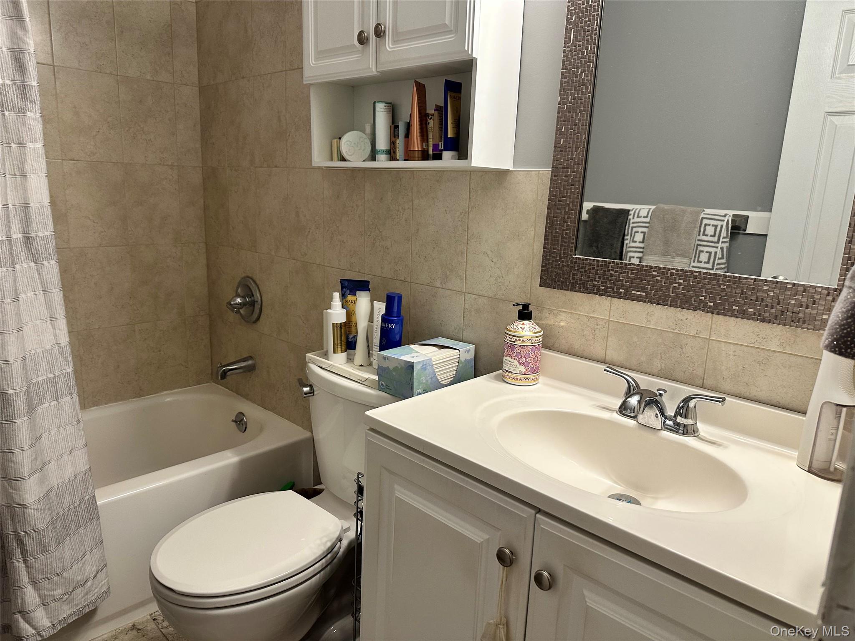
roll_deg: -2.4
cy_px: 320
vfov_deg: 56.8
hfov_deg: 71.6
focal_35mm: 24
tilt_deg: -12.5
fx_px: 593
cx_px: 428
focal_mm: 6.86
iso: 160
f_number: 1.78
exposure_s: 1/60
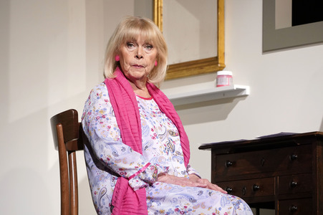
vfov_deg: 6.9
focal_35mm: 200
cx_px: 162
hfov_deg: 10.3
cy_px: 108
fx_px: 1793
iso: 3200
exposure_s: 1/320
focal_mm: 200
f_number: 5.6
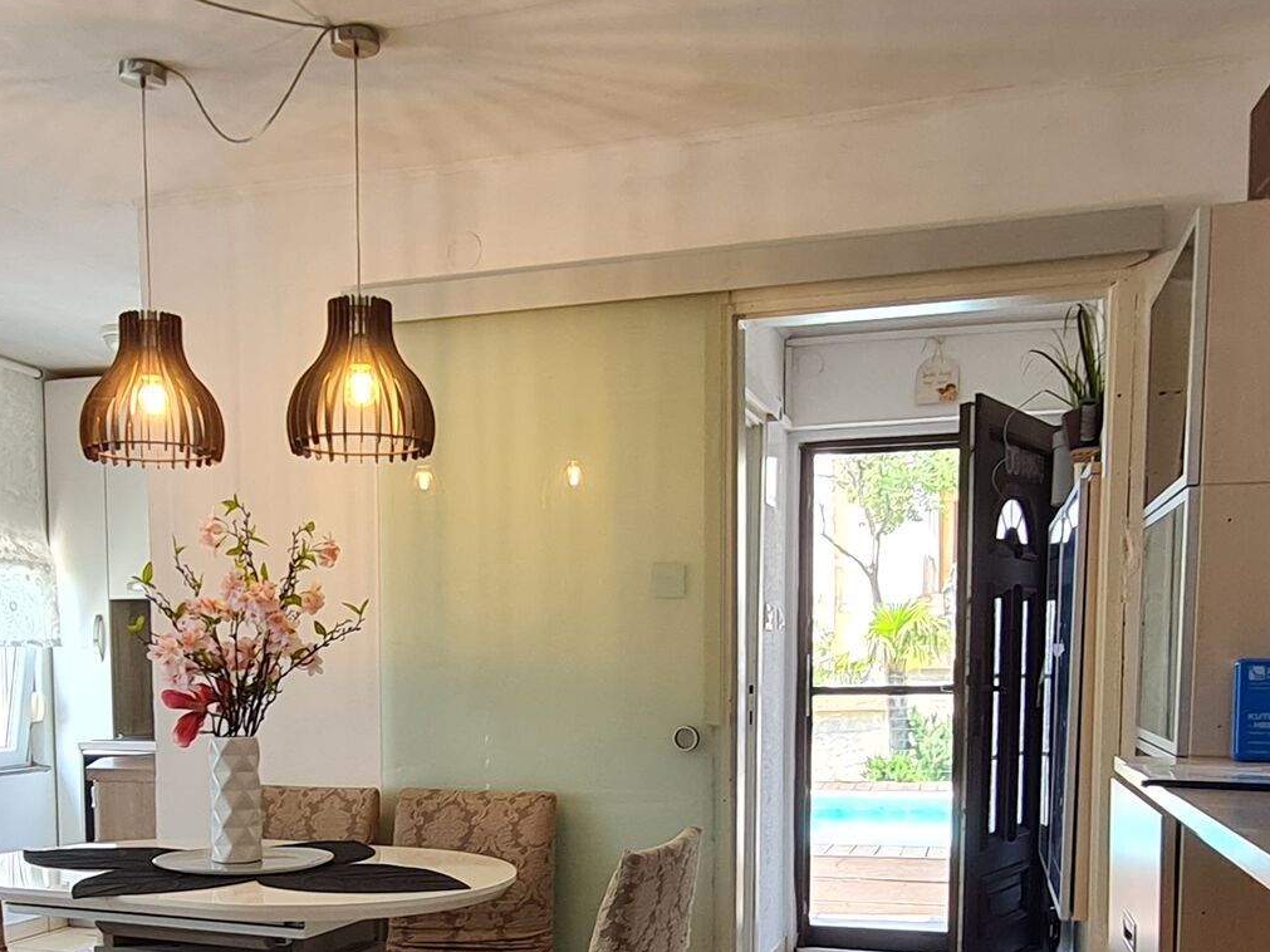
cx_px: 506
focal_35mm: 36
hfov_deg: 51.0
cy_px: 767
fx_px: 1321
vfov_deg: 38.1
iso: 80
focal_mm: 1.74
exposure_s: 1/50
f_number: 2.2
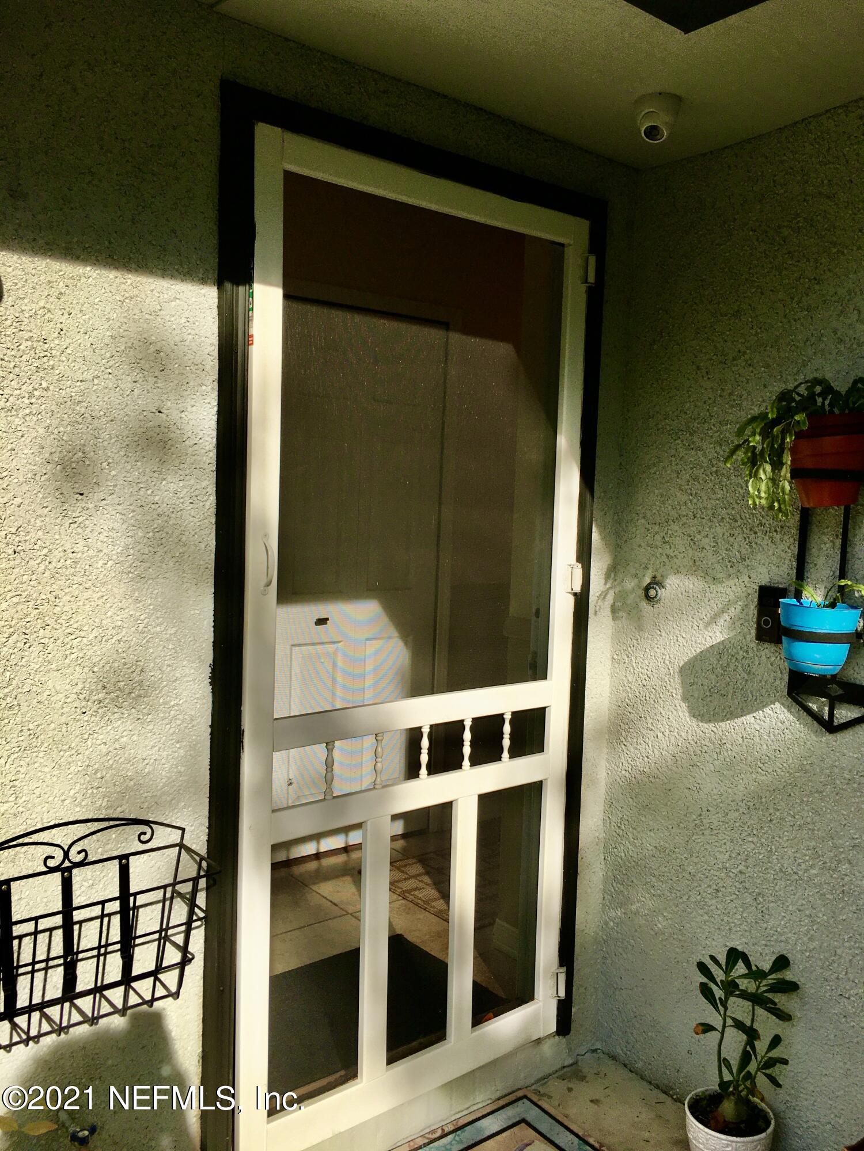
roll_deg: -1.7
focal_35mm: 29
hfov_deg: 48.2
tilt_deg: -4.3
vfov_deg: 61.7
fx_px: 965
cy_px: 576
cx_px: 432
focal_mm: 4.15
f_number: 2.2
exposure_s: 1/1115
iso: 25
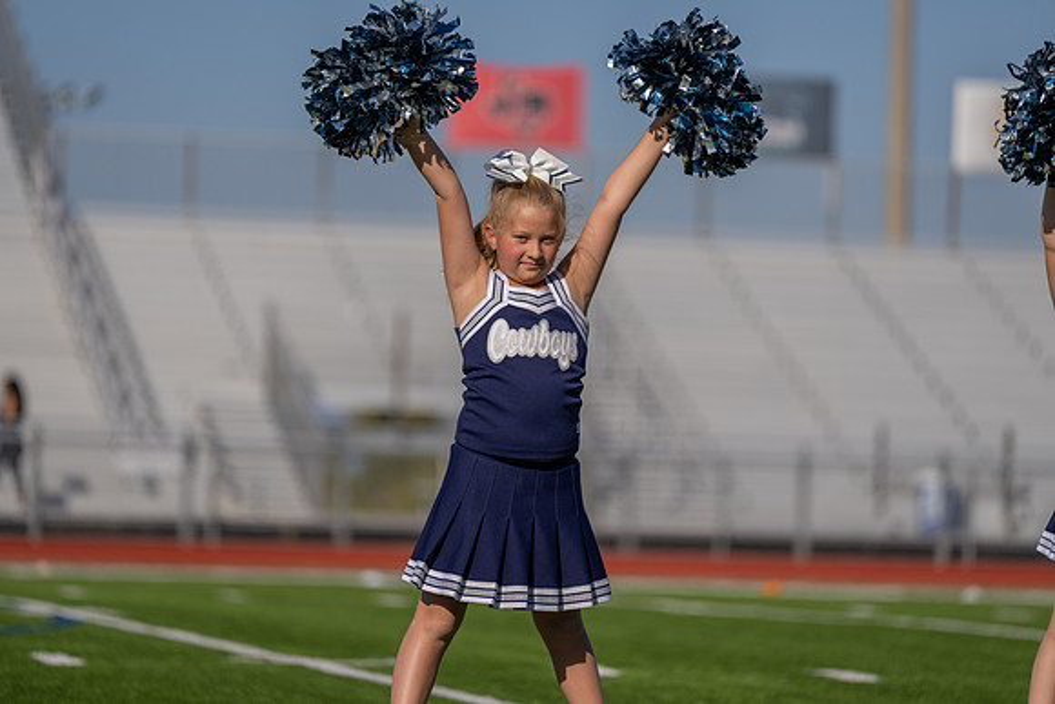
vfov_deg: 6.9
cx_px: 528
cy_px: 352
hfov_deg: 10.3
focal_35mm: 200
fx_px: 5862
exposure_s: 1/4000
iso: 100
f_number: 2.8
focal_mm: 200
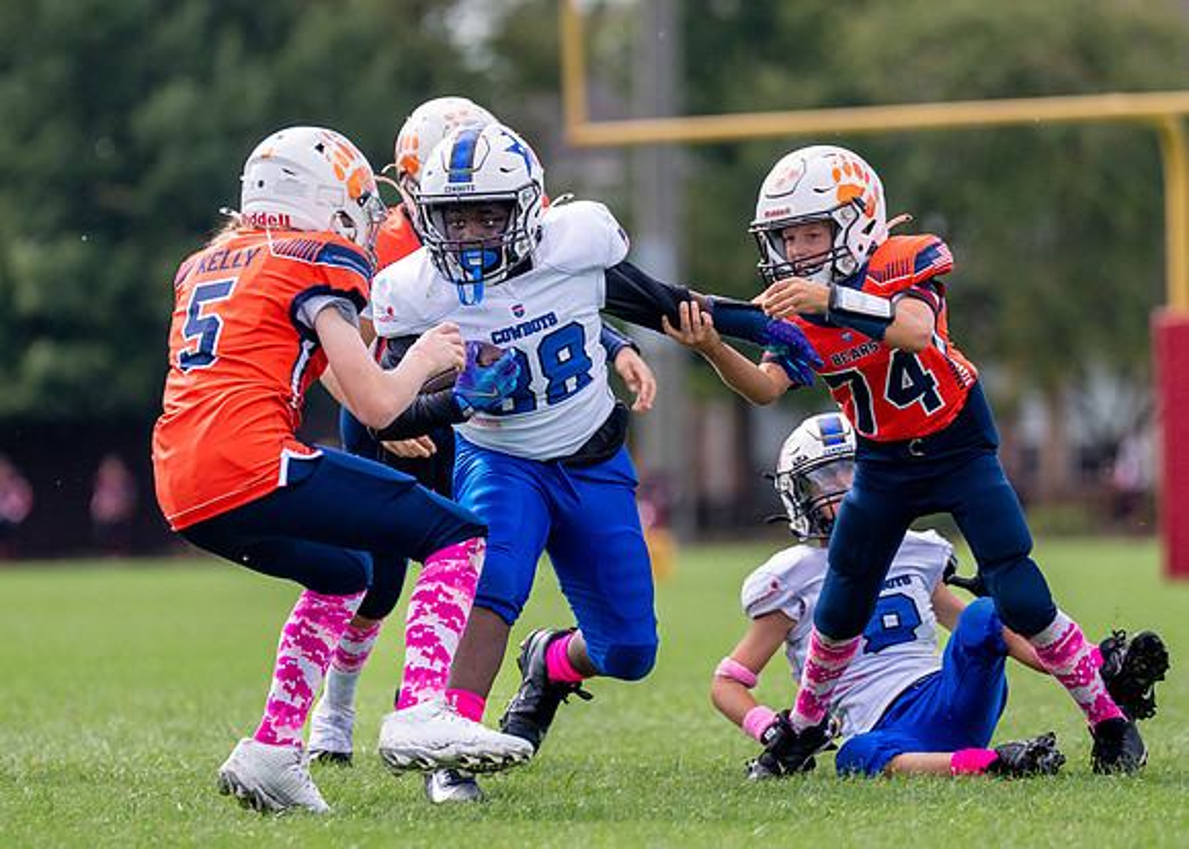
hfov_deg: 4.8
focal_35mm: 419
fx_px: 14149
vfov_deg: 3.4
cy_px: 385
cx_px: 625
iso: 400
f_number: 2.8
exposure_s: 1/3200
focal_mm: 200
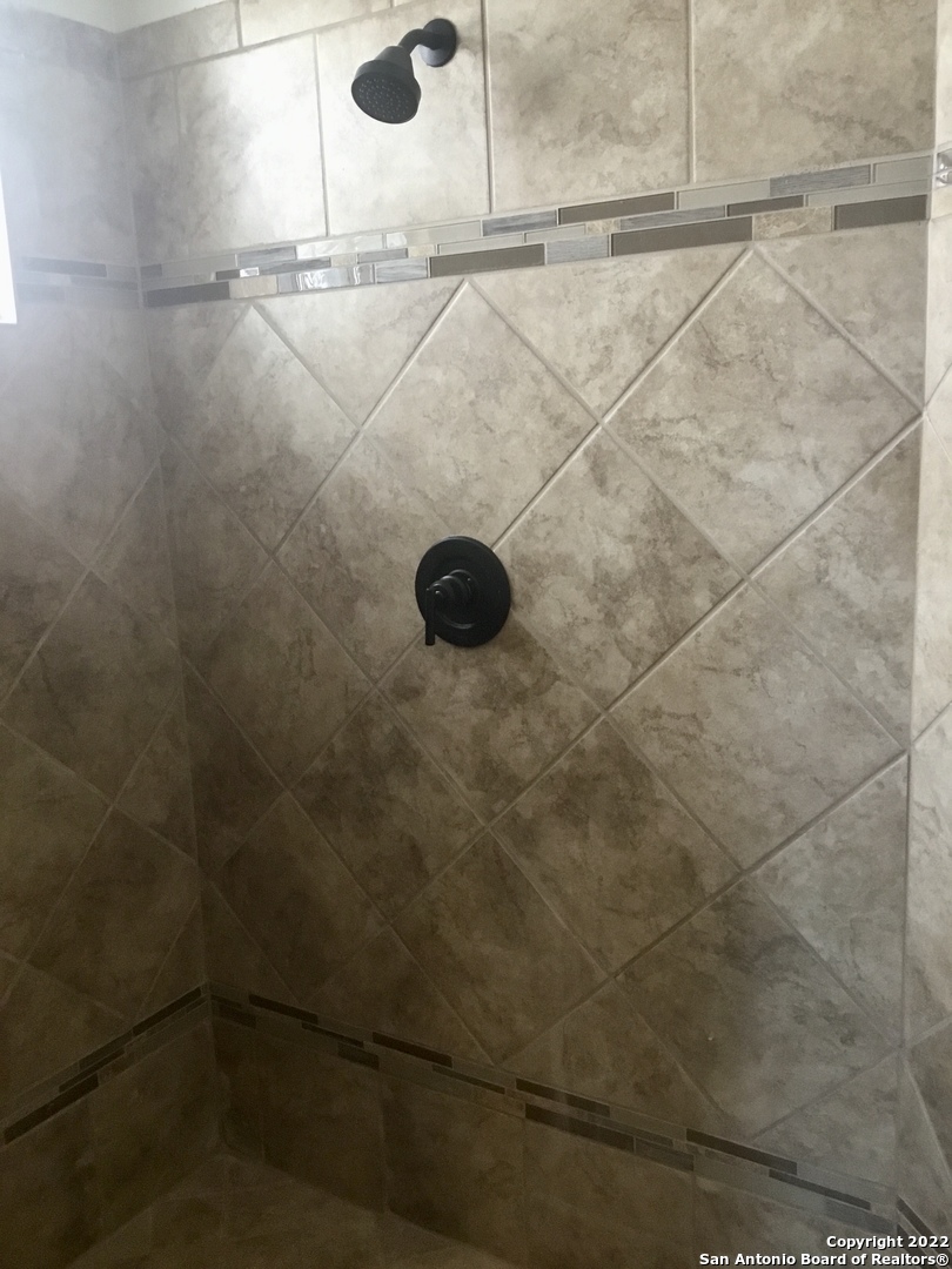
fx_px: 1137
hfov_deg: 45.4
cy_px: 634
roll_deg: +1.4
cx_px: 476
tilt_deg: -10.9
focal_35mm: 31
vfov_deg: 58.4
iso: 160
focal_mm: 3.3
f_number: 2.4
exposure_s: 1/30
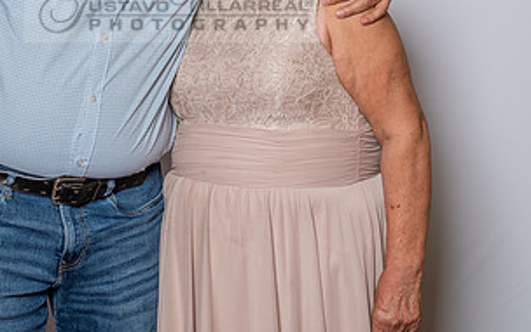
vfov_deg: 11.2
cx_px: 165
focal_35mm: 116
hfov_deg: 17.9
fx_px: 1679
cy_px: 7
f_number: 4
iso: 200
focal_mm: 55
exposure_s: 1/160
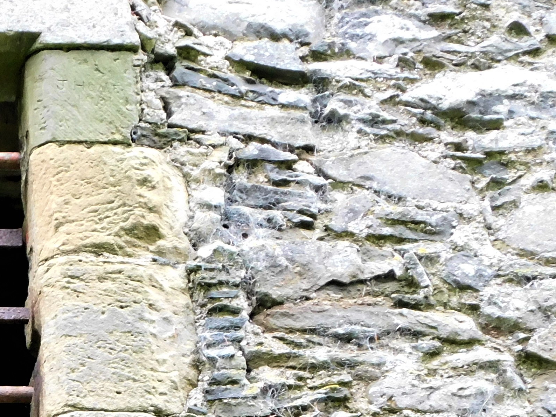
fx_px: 2377
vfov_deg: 9.9
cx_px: -227
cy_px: 422
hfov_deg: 12.8
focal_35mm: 148
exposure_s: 1/30
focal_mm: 9
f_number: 3.8
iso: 250
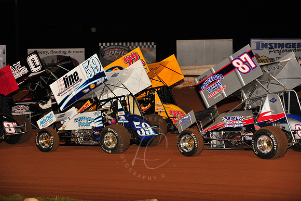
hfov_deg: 16.4
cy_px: 100
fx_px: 1045
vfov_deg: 11.0
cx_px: 150
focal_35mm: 125
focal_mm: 125
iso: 1000
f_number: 6.3
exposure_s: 1/320
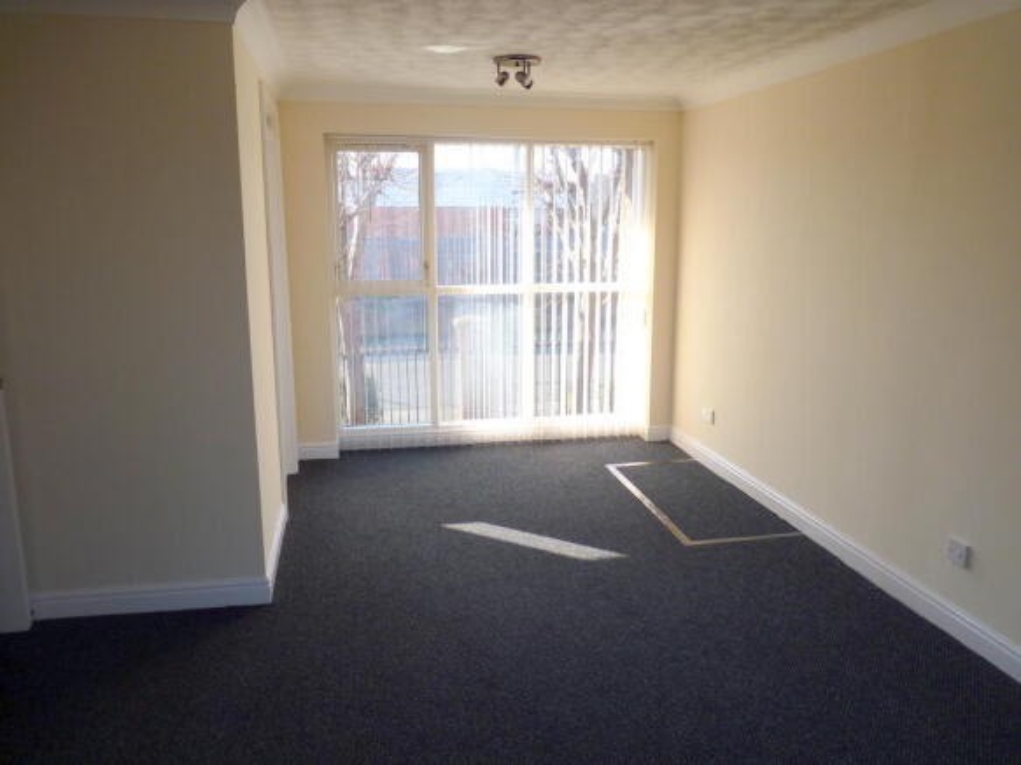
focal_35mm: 27
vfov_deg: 51.3
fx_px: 796
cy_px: 382
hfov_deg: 65.3
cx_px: 510
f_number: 2.8
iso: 80
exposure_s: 1/160
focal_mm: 4.8
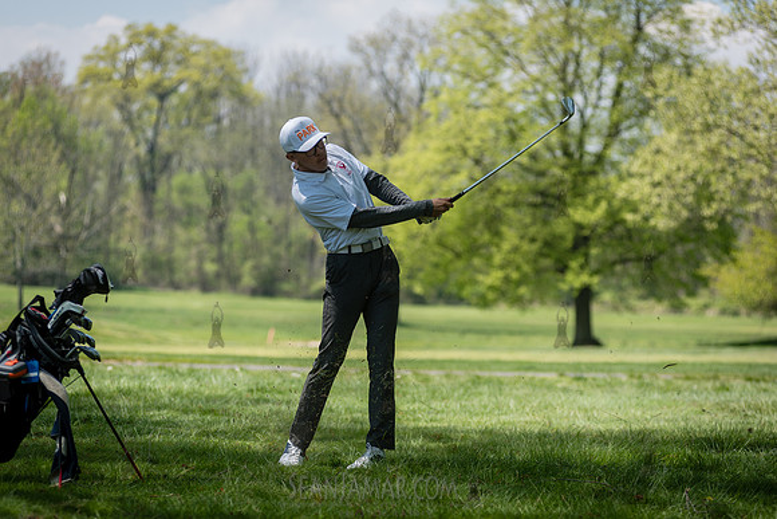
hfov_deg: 15.2
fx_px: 2914
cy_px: 260
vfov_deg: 10.2
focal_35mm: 135
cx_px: 388
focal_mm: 135
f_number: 3.5
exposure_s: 1/500
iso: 100
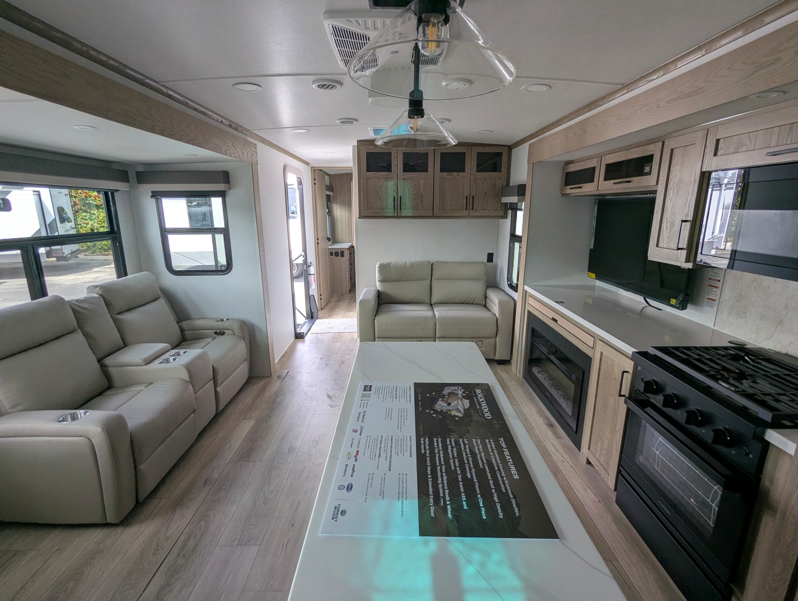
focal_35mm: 16
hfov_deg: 94.4
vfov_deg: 78.2
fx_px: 369
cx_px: 399
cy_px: 300
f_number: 2.2
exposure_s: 1/109
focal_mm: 2.35
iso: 55
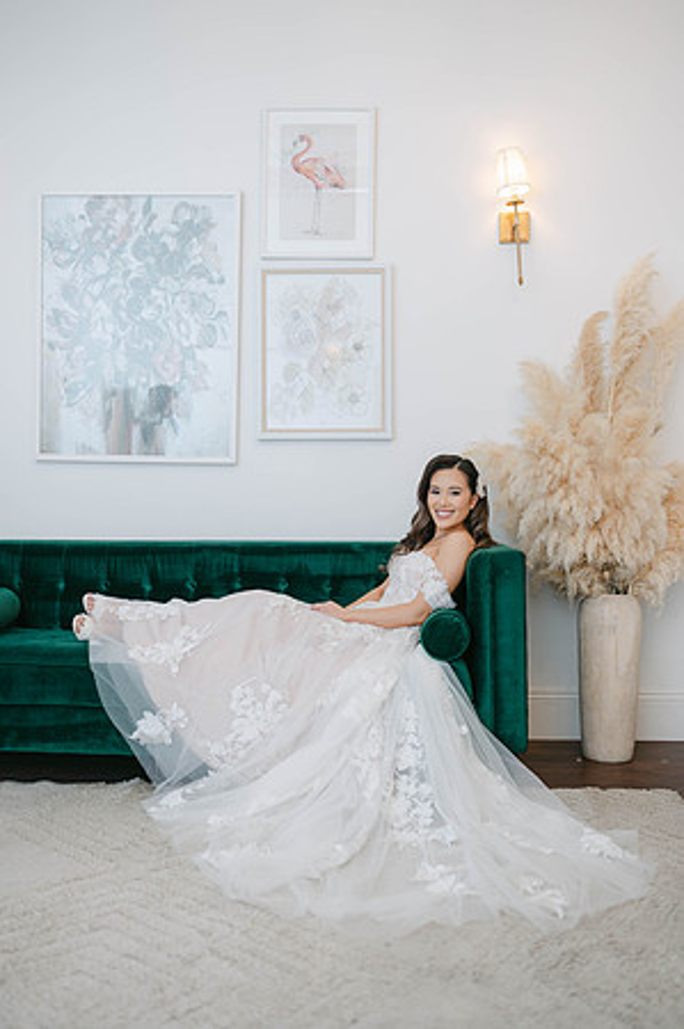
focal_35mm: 35
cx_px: 342
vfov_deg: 54.5
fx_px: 1000
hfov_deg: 37.8
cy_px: 514
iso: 100
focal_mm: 35
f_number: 2
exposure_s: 1/60
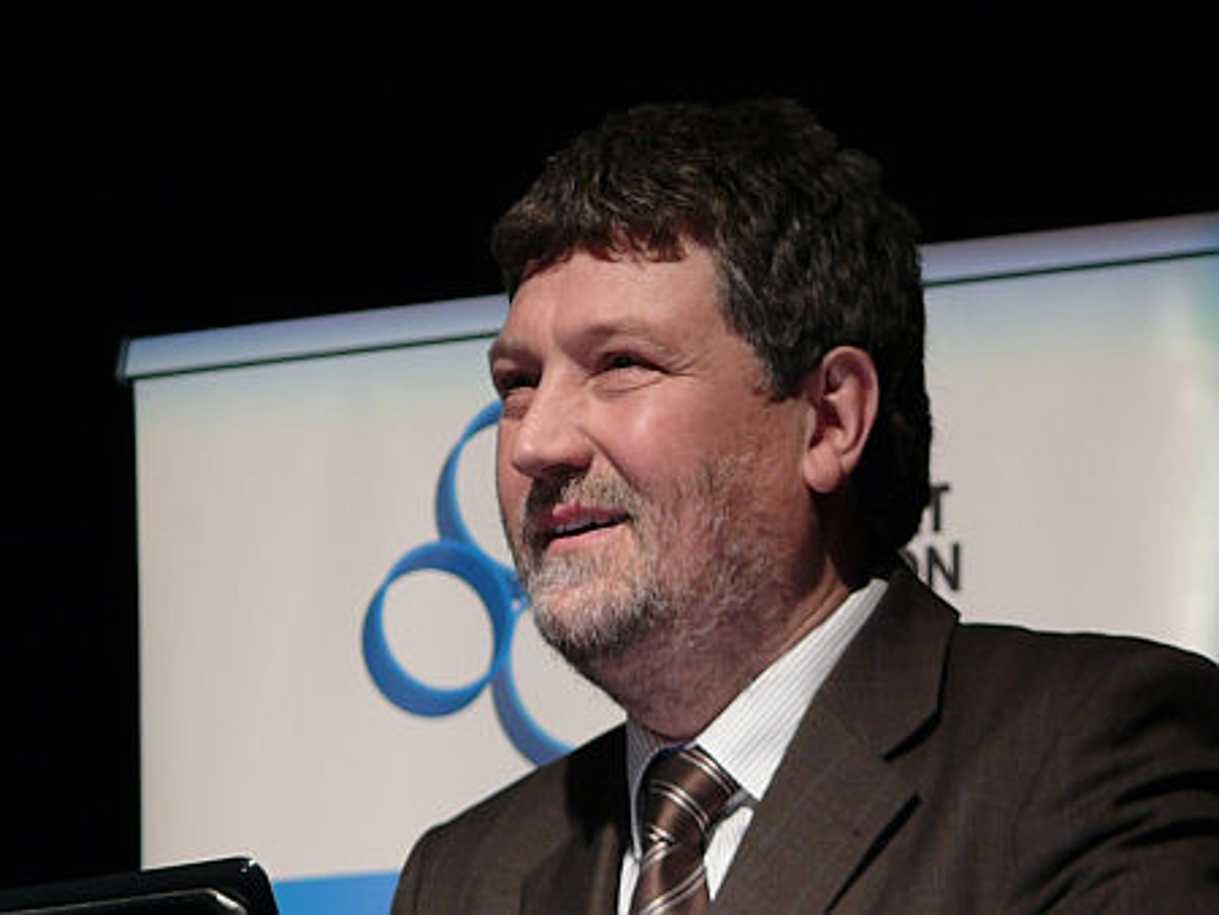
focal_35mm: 340
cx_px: 610
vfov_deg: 4.4
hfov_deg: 5.8
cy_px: 458
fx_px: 11979
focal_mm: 40.3
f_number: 3.6
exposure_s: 1/10
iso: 100
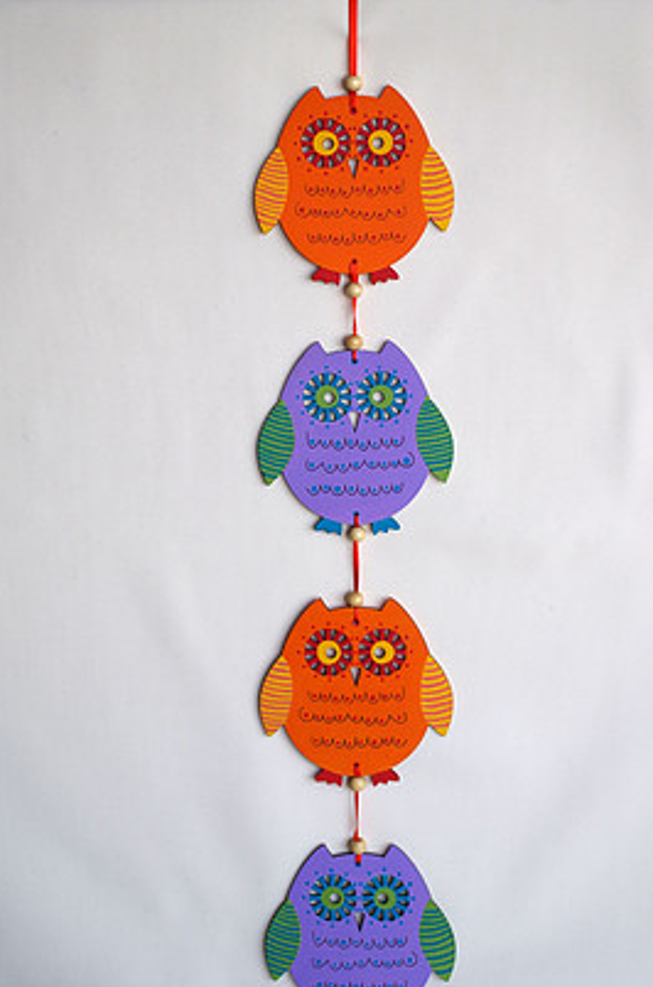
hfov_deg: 16.2
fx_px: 2297
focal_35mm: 84
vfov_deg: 24.2
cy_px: 543
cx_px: 349
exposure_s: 1/125
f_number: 3.5
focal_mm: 50
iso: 100
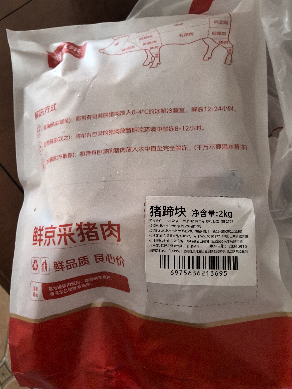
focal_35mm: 27
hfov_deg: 51.4
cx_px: 146
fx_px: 304
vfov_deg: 65.3
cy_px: 194
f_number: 2
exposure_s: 1/25
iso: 640
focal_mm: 5.75
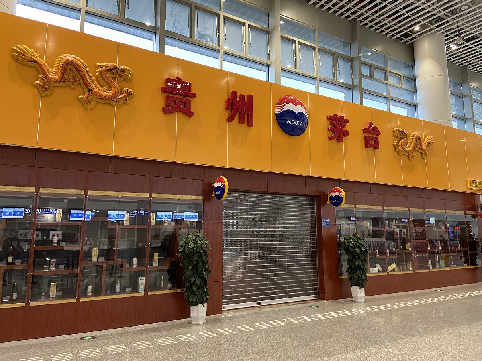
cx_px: 241
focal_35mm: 26
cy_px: 180
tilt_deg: +8.2
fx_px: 362
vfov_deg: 53.1
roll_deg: -0.7
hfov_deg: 67.3
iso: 320
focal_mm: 4.25
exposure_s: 1/50
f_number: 1.8
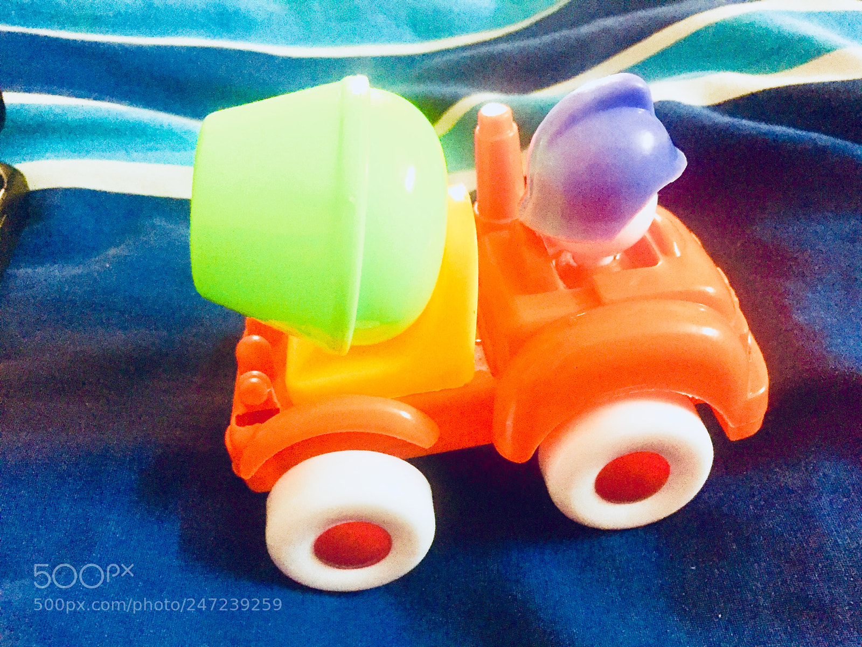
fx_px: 722
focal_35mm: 29
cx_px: 431
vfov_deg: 48.2
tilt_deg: -48.8
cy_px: 324
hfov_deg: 61.7
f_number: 2.2
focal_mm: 4.15
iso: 400
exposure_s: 1/17
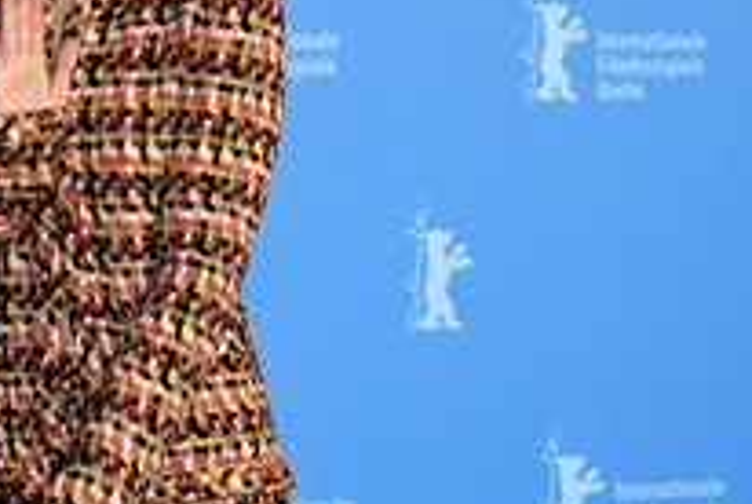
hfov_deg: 14.3
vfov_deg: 9.7
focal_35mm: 142
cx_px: 71
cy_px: 168
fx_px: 2970
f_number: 5.6
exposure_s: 1/250
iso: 1000
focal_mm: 65
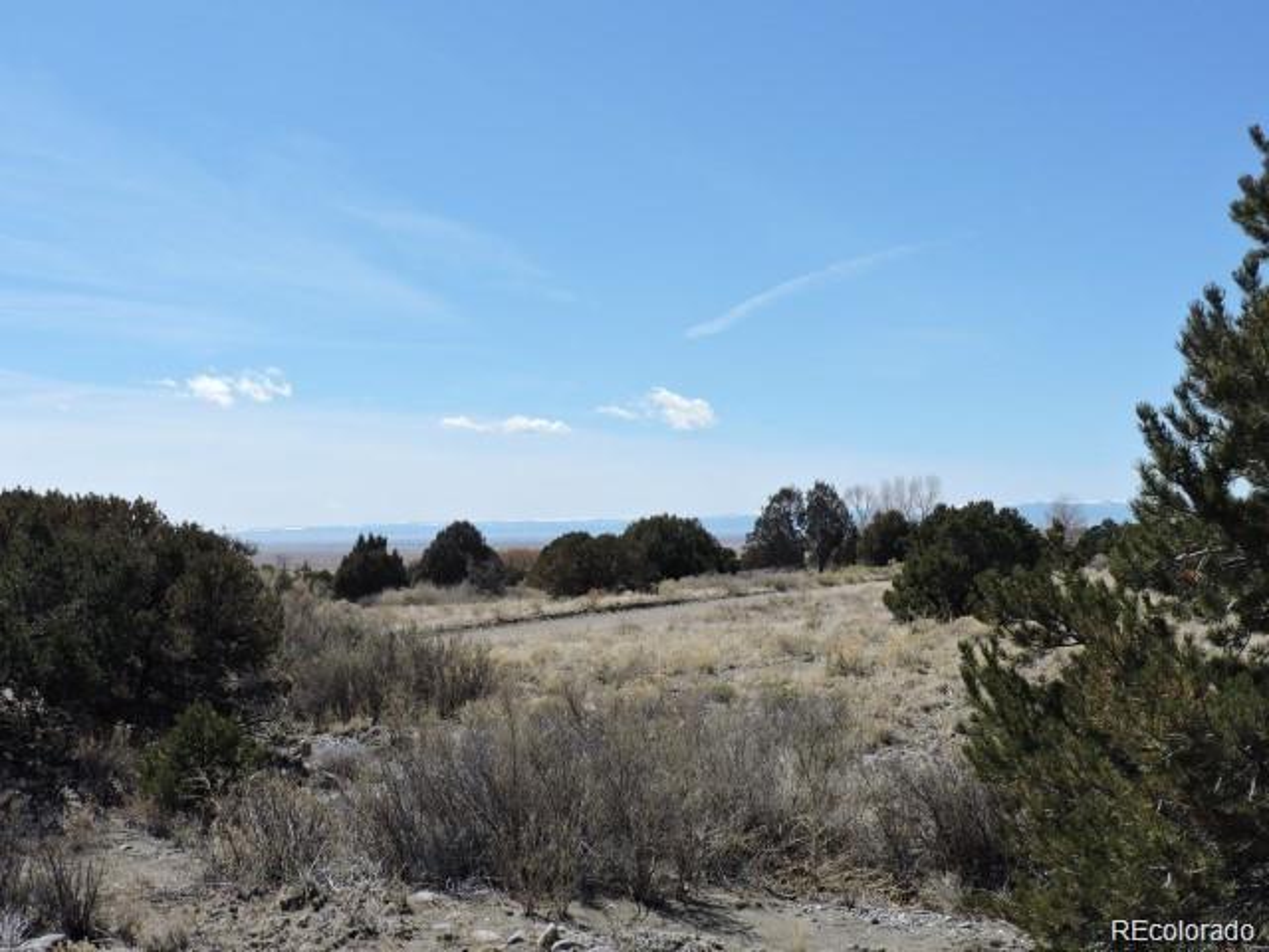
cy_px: 476
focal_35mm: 43
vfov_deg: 33.6
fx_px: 1576
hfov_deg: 43.9
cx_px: 634
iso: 100
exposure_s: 1/1250
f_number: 3.8
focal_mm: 7.7
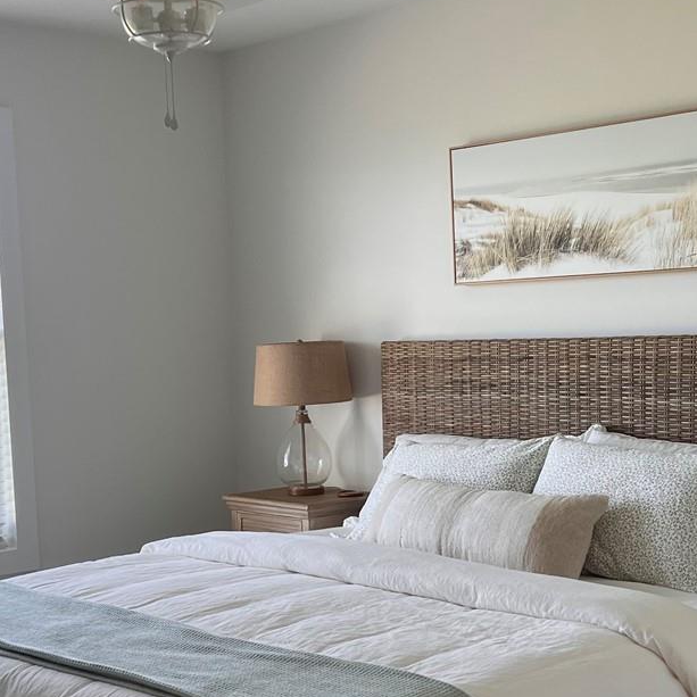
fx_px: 1367
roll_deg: +1.8
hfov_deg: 28.6
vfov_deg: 28.4
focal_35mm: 60
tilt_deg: -6.8
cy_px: 483
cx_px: 345
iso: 80
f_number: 1.5
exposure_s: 1/60
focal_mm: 5.7
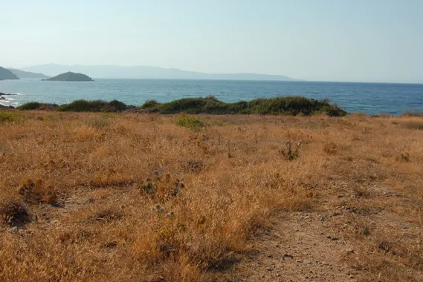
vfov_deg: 35.1
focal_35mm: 38
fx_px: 447
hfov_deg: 50.7
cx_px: 211
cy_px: 135
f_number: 7.1
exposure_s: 1/180
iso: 100
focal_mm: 24
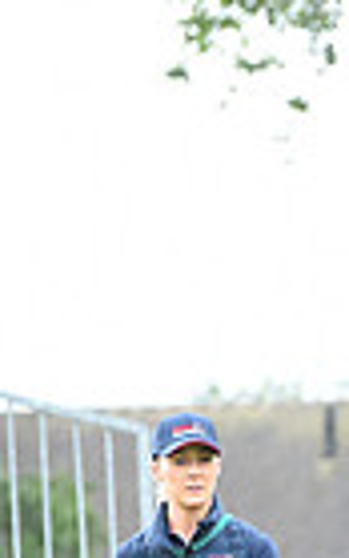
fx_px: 11934
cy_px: 614
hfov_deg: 1.7
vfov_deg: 2.7
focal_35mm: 785
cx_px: 1063
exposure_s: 1/800
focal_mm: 185
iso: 1250
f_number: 5
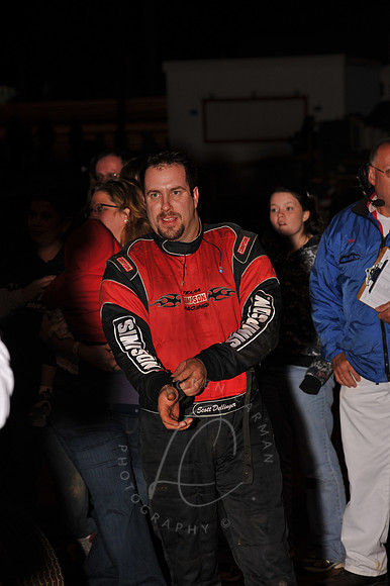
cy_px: 293
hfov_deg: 10.1
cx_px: 195
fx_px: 2196
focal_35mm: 135
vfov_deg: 15.2
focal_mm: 135
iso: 500
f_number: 7.1
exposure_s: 1/250
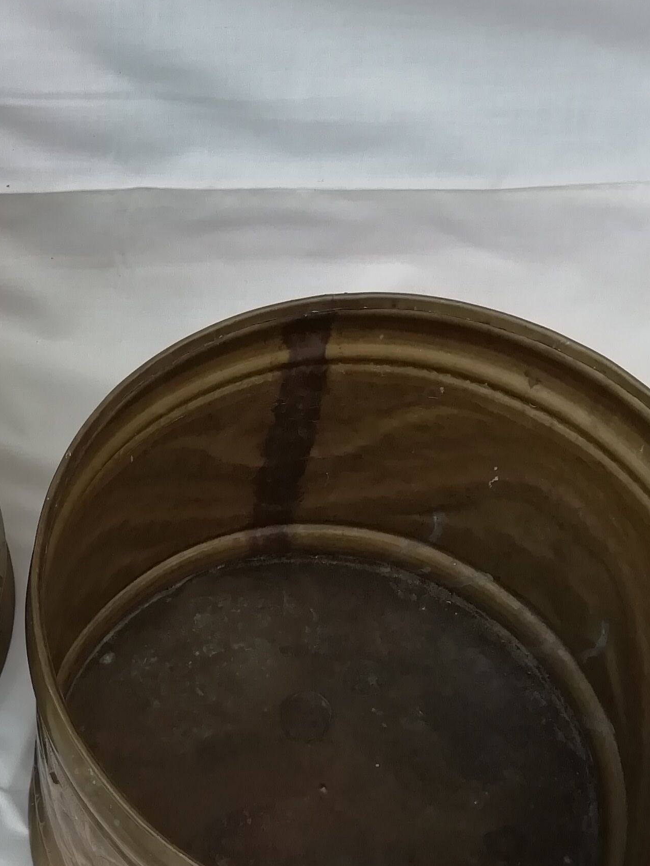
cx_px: 44
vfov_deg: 30.1
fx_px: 1602
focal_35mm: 64
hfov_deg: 22.3
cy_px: 568
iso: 50
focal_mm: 3.46
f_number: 2.2
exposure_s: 1/631
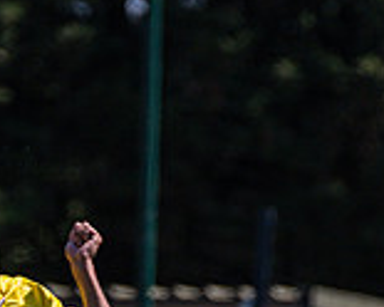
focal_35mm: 1350
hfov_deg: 1.4
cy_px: 506
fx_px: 15343
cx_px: -207
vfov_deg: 1.1
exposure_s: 1/3200
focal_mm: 270
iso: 320
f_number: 4
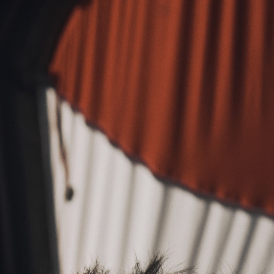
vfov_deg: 6.6
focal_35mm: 260
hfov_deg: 6.7
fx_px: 2328
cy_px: 526
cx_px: 261
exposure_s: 1/200
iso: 400
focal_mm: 78
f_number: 5.6
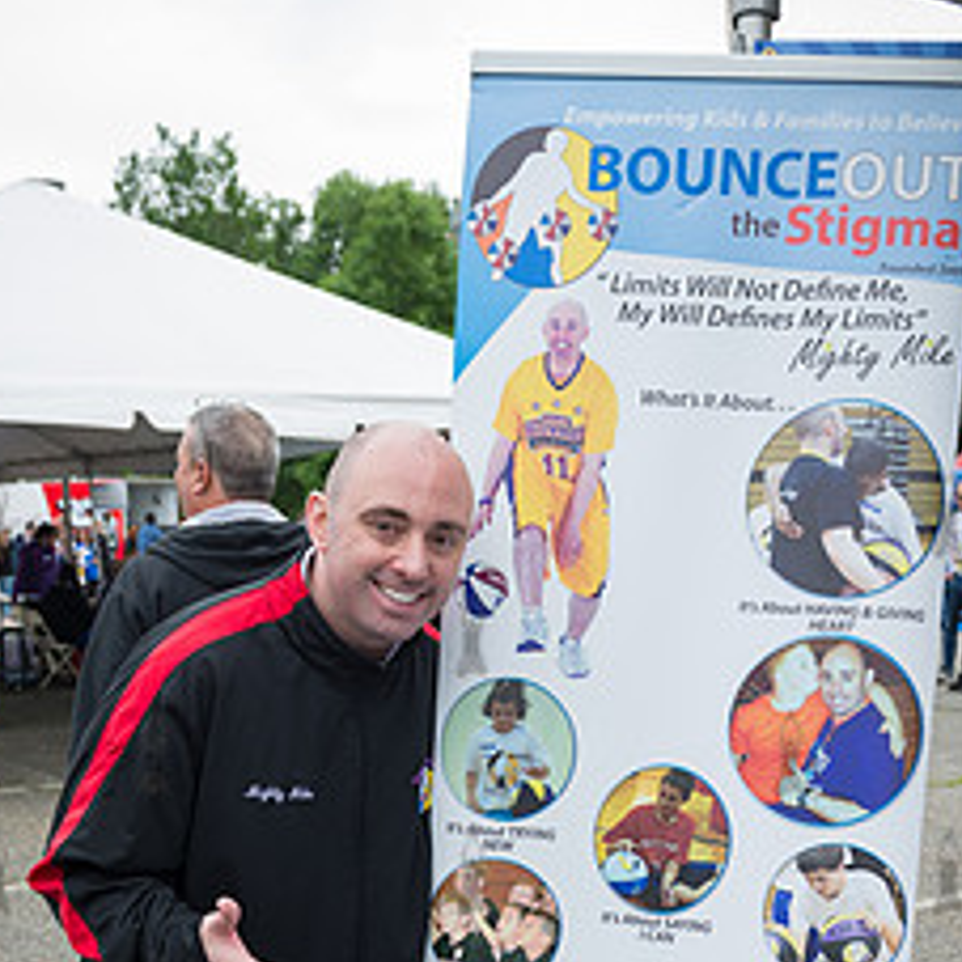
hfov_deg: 31.6
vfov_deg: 30.2
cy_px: 873
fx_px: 1698
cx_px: 470
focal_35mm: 54
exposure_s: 1/400
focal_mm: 32
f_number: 5
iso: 200
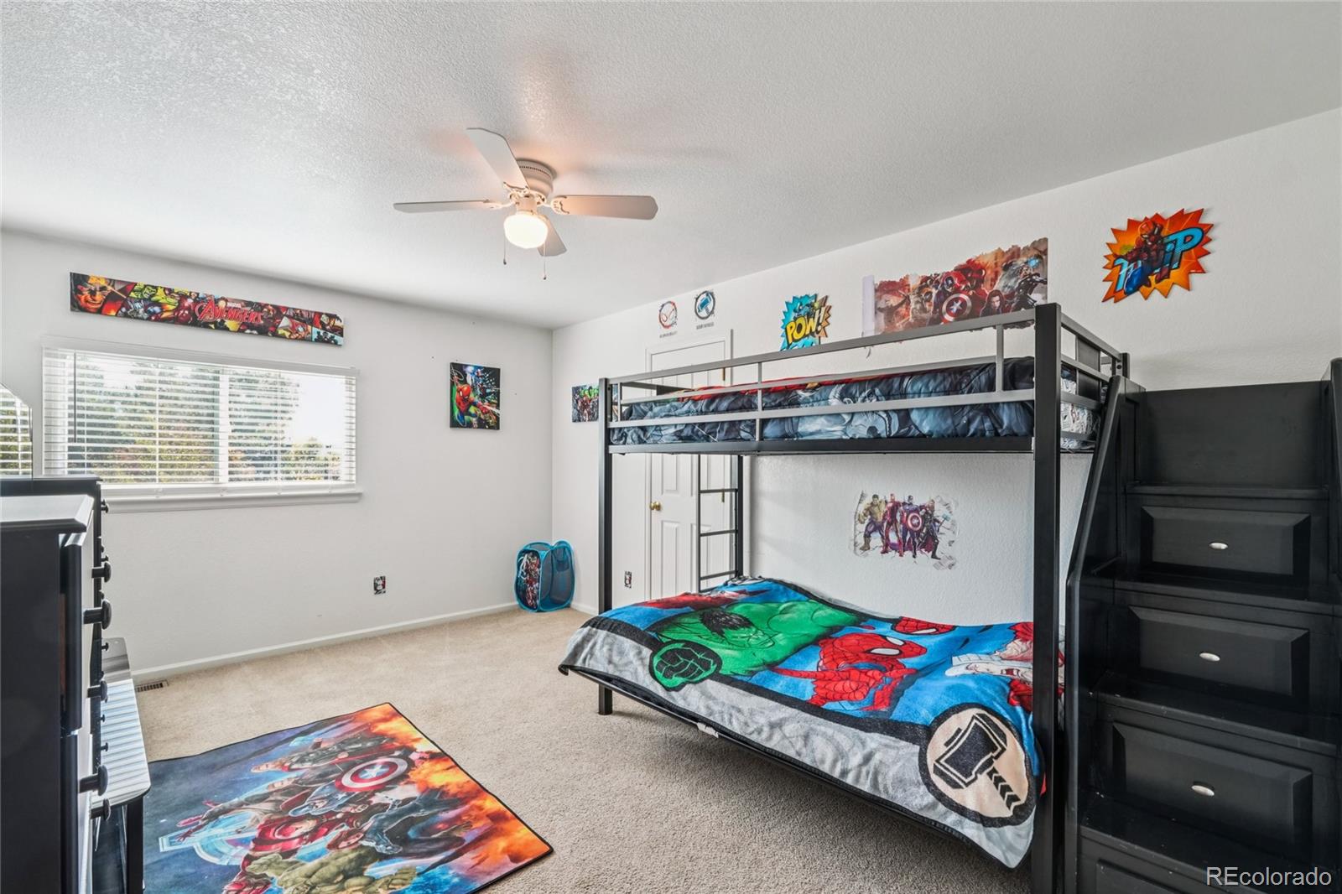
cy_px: 447
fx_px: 559
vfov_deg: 77.3
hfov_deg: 100.4
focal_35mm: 15
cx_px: 671
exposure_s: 1/8
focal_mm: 10
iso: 800
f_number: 8
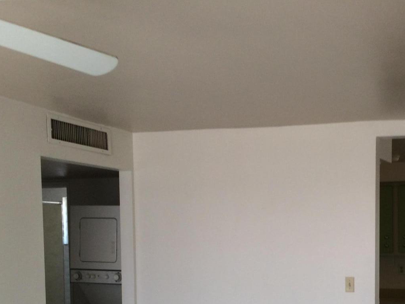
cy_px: 292
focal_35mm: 59
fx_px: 690
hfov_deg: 31.5
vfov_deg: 23.9
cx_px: 346
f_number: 2.2
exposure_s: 1/60
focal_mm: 4.12
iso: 50
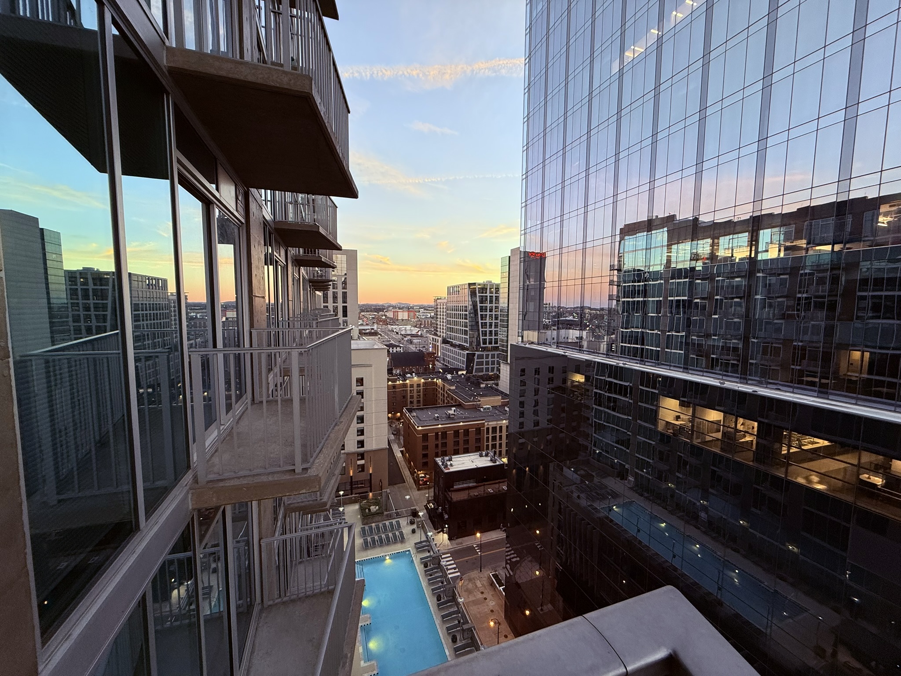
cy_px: 338
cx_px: 450
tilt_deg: -4.8
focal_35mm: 14
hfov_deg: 102.1
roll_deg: -0.5
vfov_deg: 85.7
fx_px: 364
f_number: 2.2
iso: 160
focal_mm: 2.22
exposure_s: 1/120
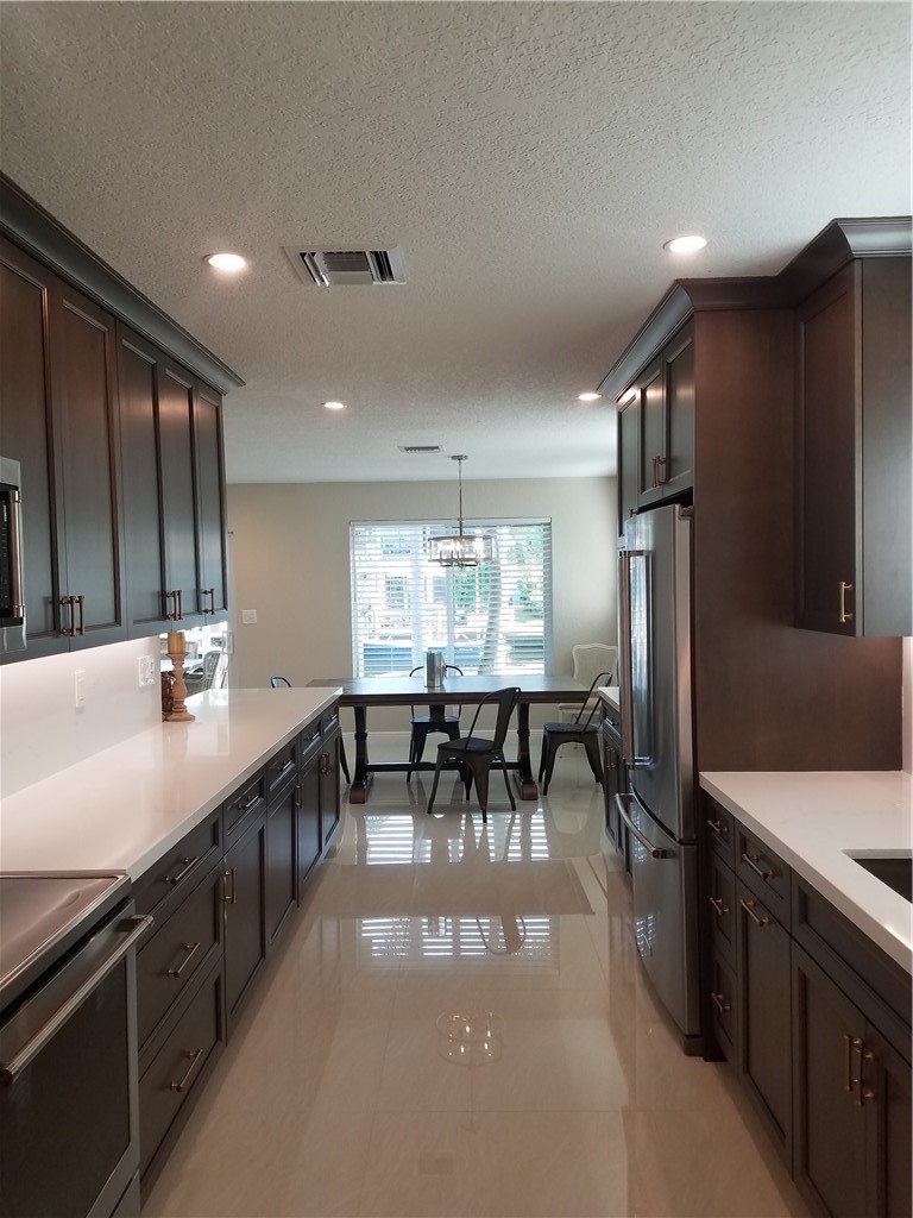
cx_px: 456
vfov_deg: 67.3
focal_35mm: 26
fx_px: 914
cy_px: 609
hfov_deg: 53.1
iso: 50
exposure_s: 1/60
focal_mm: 4.2
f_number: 1.7
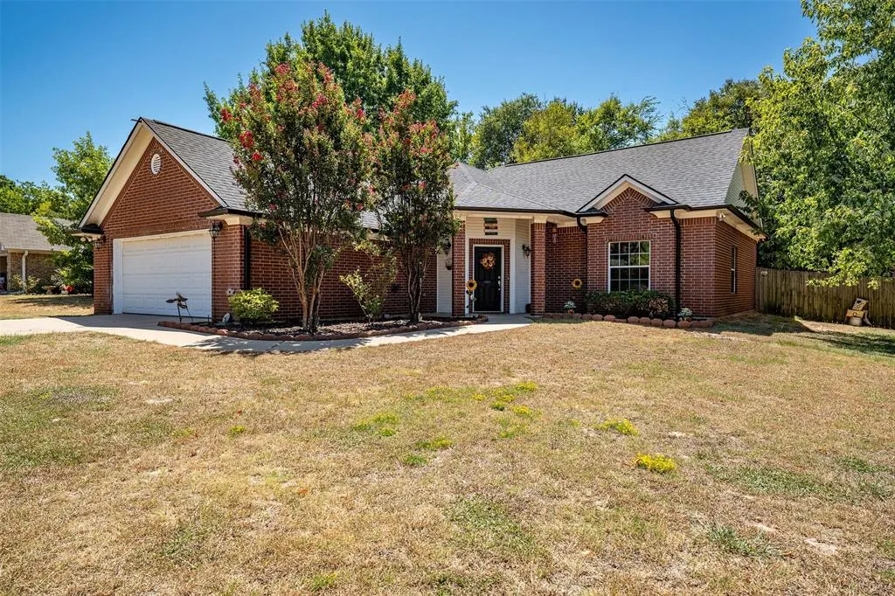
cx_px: 448
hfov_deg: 78.6
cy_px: 298
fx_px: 547
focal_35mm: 22
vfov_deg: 57.2
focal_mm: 22
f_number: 8
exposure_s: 1/800
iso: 800
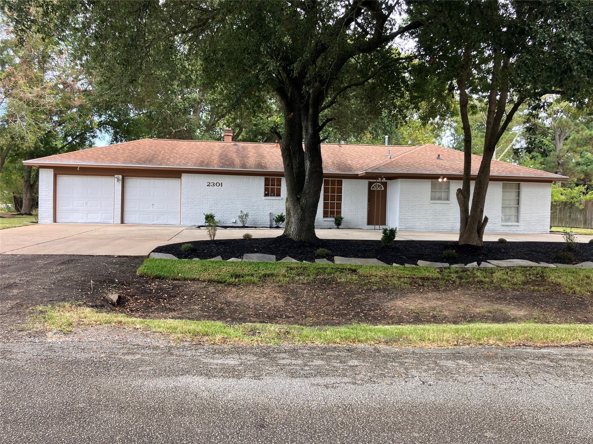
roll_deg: -0.5
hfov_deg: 63.4
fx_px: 480
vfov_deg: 49.7
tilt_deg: -0.6
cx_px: 296
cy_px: 222
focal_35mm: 28
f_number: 1.8
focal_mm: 3.99
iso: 25
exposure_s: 1/163
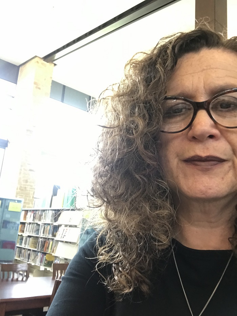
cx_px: 118
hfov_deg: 44.2
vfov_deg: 56.8
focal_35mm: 32
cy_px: 158
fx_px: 292
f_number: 2.2
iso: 100
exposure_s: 1/30
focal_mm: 2.87
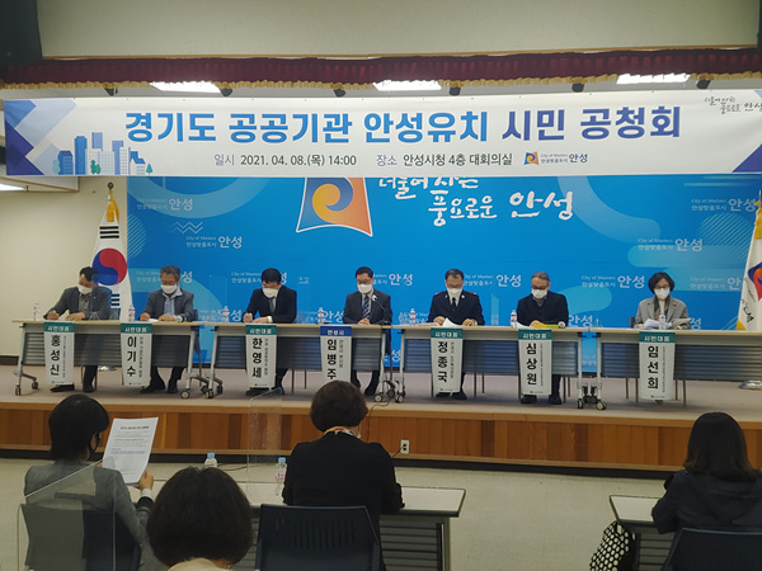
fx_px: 1101
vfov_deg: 29.1
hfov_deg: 38.2
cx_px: 381
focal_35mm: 50
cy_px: 286
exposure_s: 1/120
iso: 350
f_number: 2.4
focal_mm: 5.88
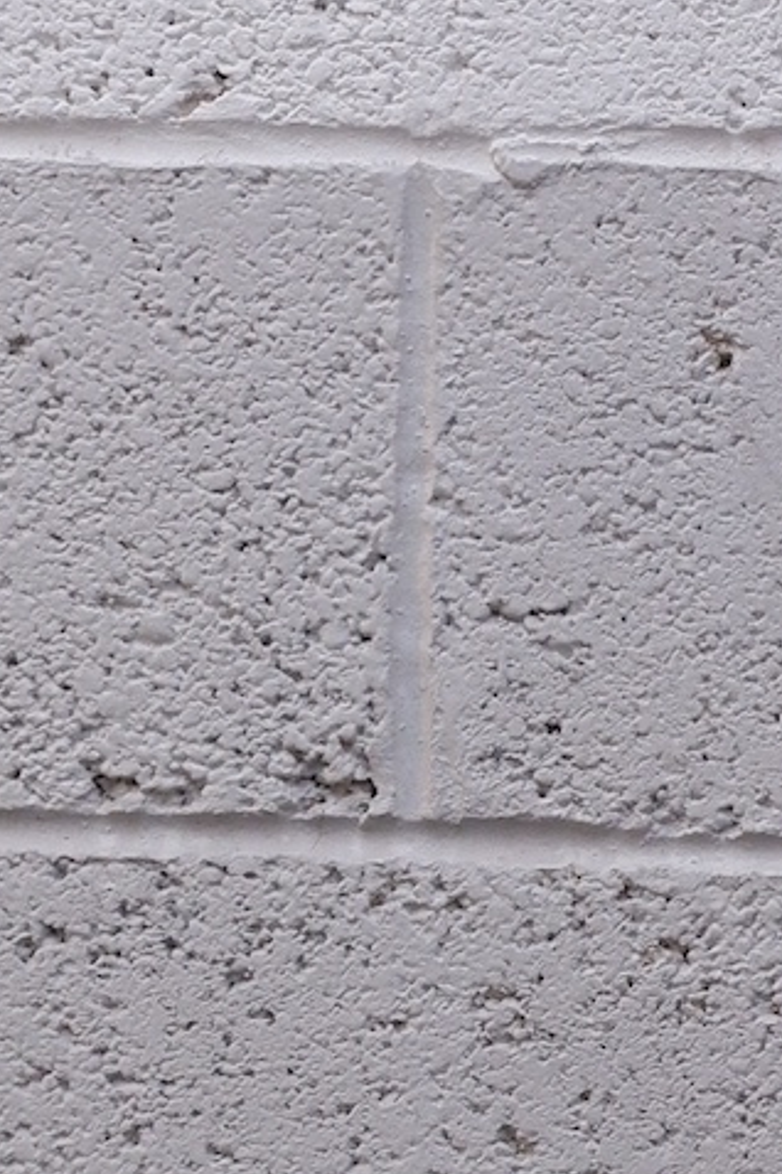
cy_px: 1019
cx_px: 1255
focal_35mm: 173
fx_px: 5636
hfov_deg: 7.8
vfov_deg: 11.8
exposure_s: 1/34
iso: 800
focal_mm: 22.8
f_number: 4.2
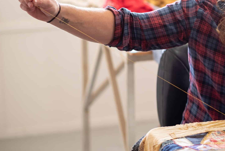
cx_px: 189
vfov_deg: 9.2
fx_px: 932
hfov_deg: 13.7
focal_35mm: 149
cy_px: 40
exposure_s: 1/100
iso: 400
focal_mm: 85
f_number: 2.2
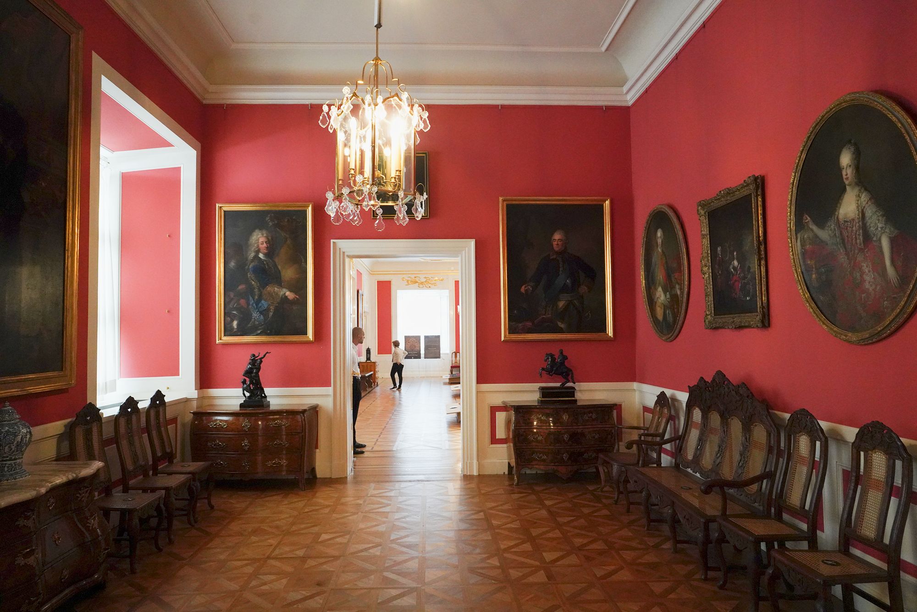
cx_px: 458
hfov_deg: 73.7
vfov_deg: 53.1
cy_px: 306
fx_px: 611
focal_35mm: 24
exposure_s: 1/80
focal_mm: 24
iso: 6400
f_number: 6.3
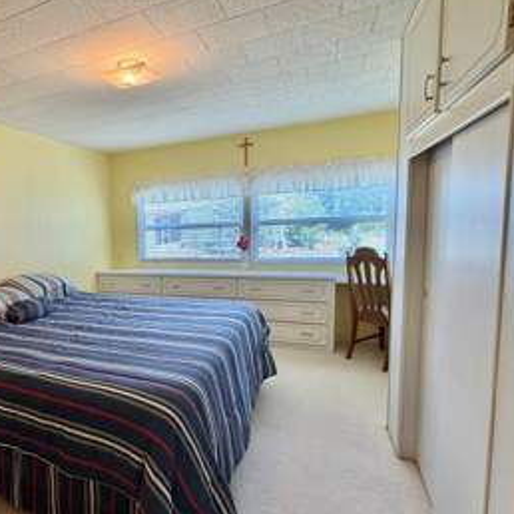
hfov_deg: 61.6
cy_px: 269
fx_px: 386
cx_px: 102
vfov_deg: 67.2
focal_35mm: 23
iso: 160
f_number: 2.2
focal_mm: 2.22
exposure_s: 1/120
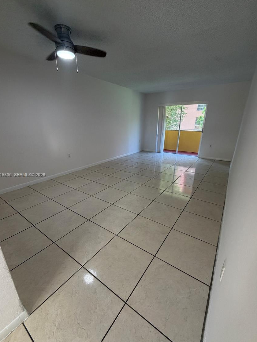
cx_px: 126
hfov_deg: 81.7
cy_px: 175
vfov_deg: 98.2
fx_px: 148
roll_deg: -0.2
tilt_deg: -20.1
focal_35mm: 15
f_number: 2.2
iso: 250
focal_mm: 2.22
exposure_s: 1/120
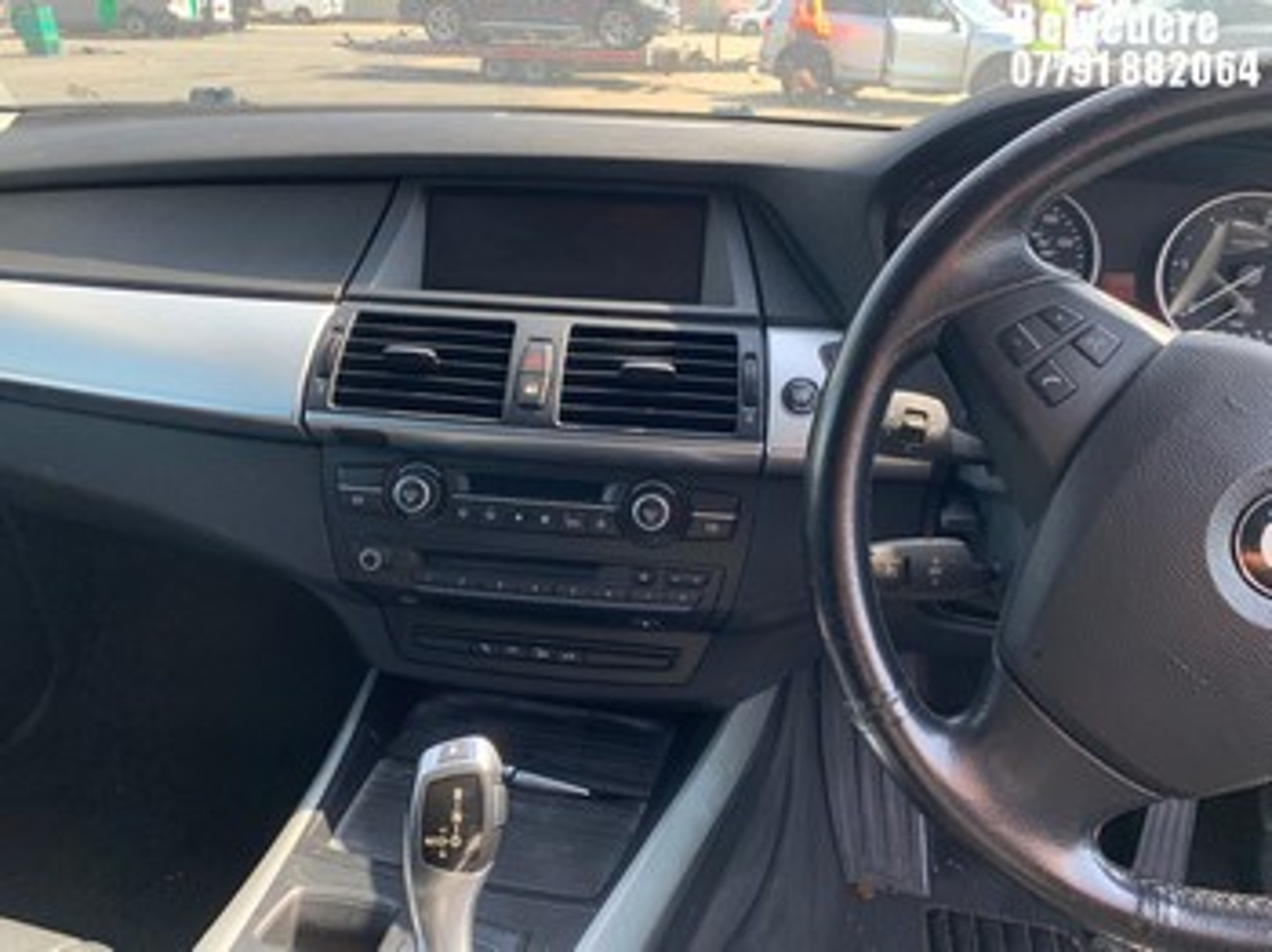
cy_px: 476
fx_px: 955
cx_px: 636
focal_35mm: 26
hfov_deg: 67.3
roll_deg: -2.1
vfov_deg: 53.0
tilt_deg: -24.6
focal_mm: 4.25
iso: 25
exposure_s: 1/132
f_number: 1.8
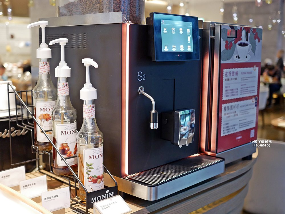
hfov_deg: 38.2
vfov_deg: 29.1
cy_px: 107
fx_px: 412
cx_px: 142
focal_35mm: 50
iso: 1250
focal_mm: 25
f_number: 1.8
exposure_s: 1/60
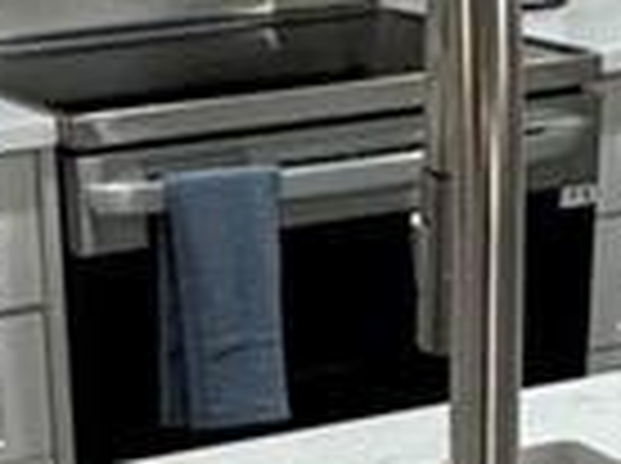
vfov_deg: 11.6
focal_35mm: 122
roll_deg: +2.4
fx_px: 2185
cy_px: 712
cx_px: 158
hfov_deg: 16.1
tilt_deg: -27.3
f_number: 2.2
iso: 250
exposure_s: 1/120
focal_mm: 2.22
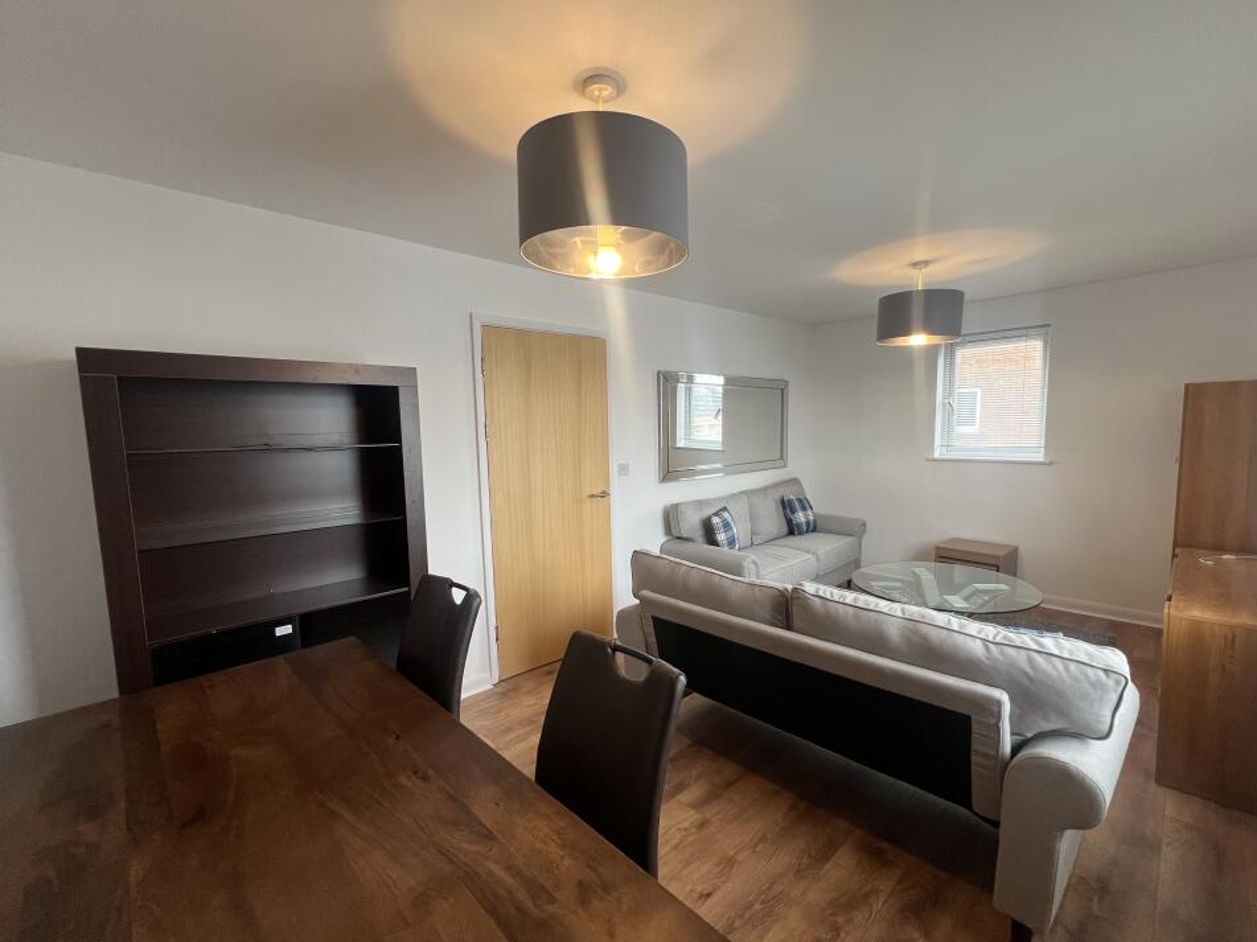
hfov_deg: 102.0
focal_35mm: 14
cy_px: 486
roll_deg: +1.1
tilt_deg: -5.7
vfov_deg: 85.6
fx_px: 508
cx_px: 645
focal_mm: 1.57
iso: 100
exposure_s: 1/100
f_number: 1.8
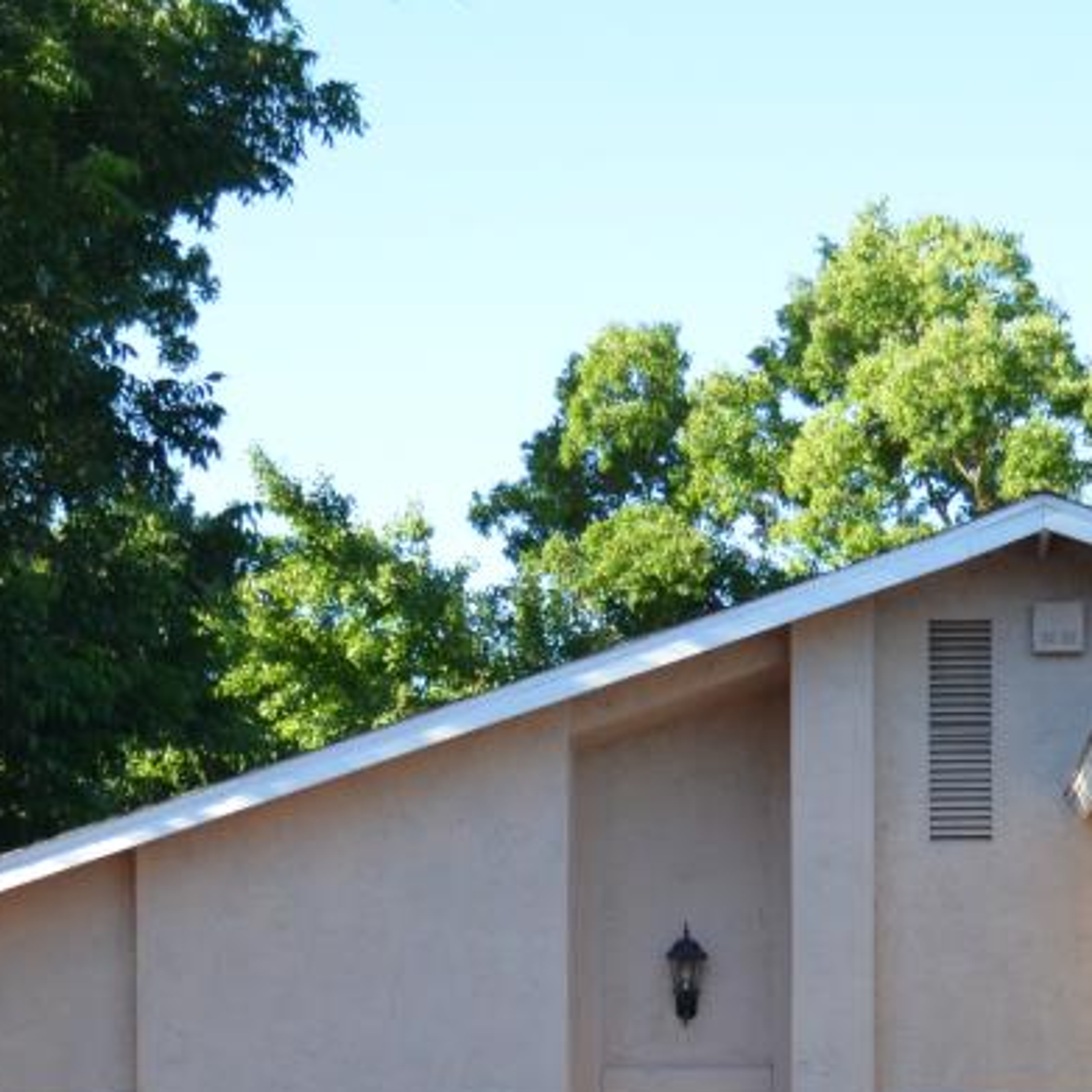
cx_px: 779
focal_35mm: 117
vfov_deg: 14.7
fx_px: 4176
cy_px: 1065
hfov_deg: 14.9
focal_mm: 24
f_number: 4
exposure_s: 1/1000
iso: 560
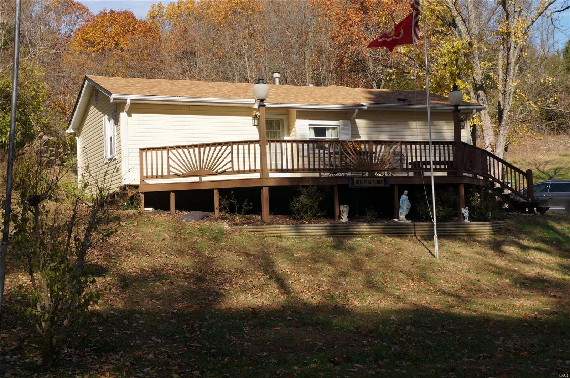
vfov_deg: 25.7
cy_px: 189
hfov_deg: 37.9
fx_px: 830
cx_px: 285
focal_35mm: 52
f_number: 10
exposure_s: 1/160
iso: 100
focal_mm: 35
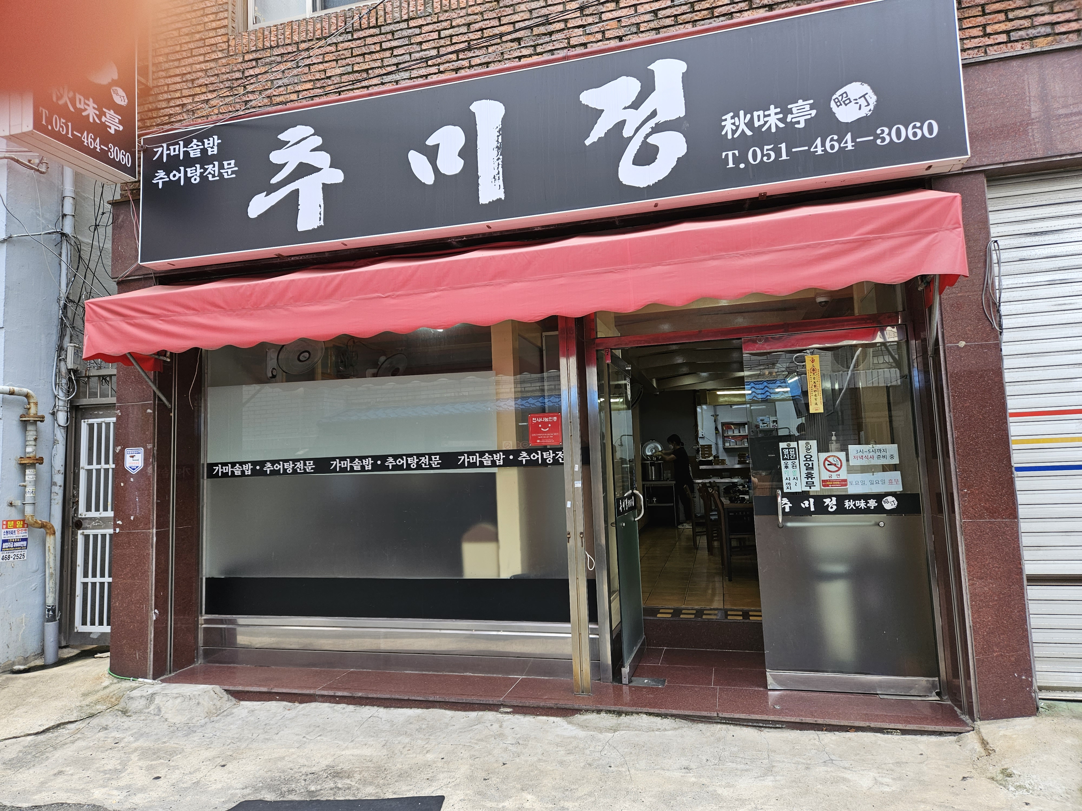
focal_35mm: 23
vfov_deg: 58.9
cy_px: 406
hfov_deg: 73.9
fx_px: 719
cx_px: 541
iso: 50
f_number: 1.8
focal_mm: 5.4
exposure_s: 1/363
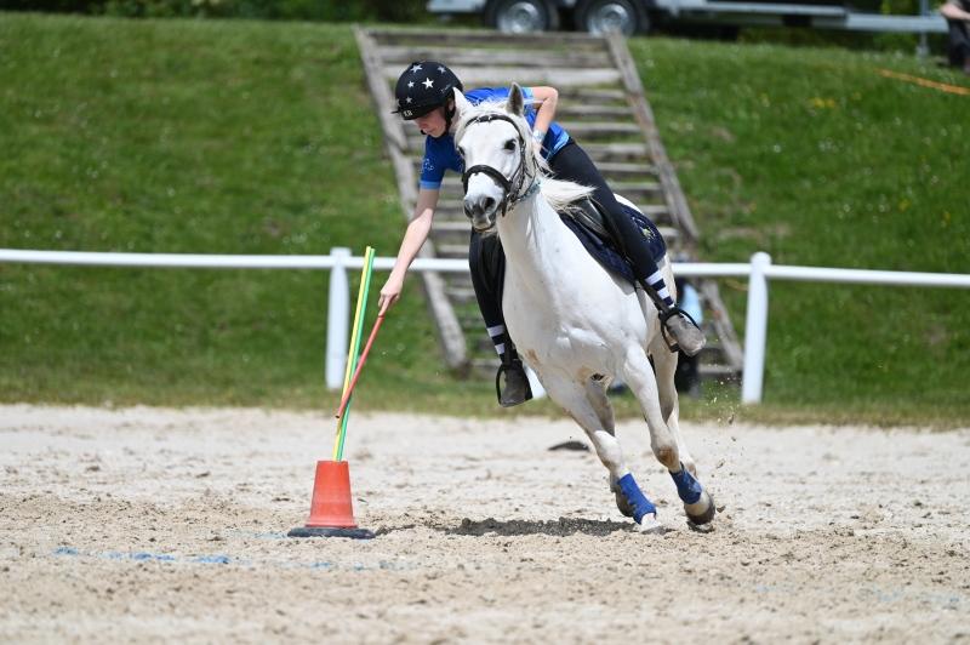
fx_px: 10230
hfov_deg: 5.4
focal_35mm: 380
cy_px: 322
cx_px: 485
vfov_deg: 3.6
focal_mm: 380
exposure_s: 1/1250
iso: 160
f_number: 5.6
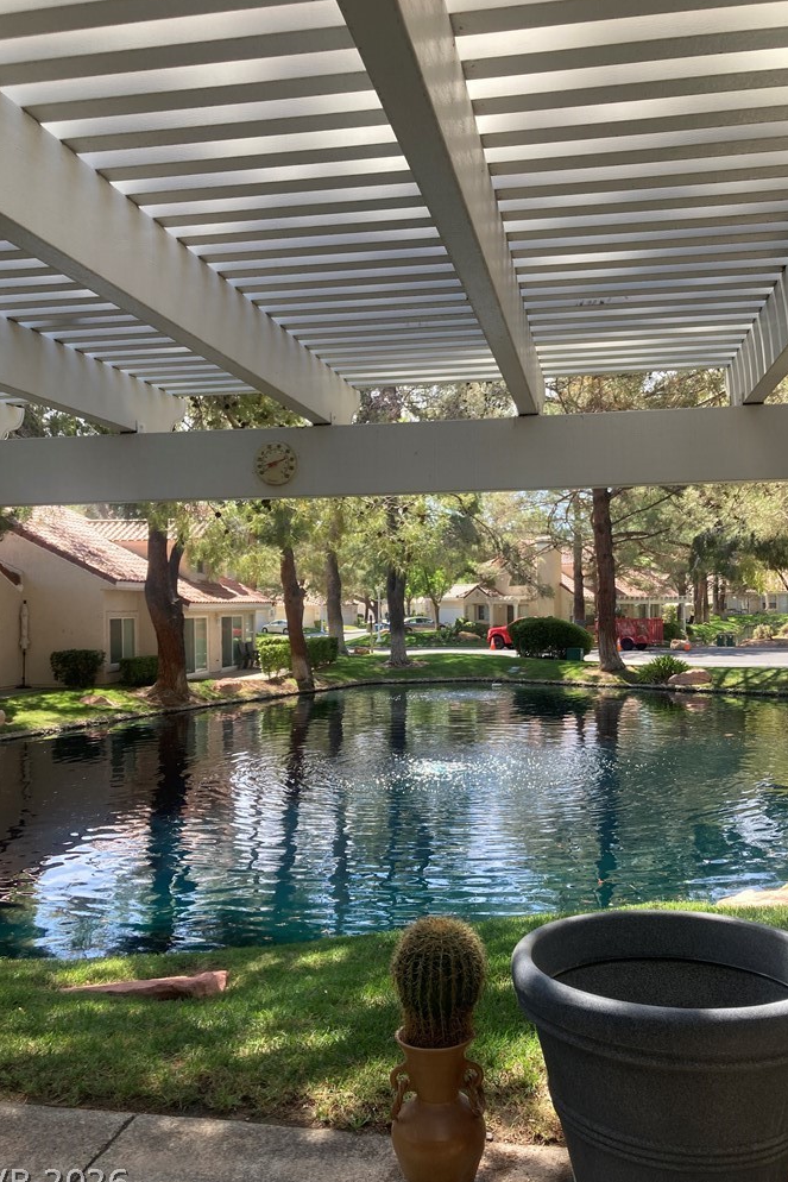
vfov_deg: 61.9
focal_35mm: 30
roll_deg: +0.8
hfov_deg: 43.6
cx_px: 414
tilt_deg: +1.4
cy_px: 601
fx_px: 985
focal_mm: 3.99
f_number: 1.8
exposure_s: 1/247
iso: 20
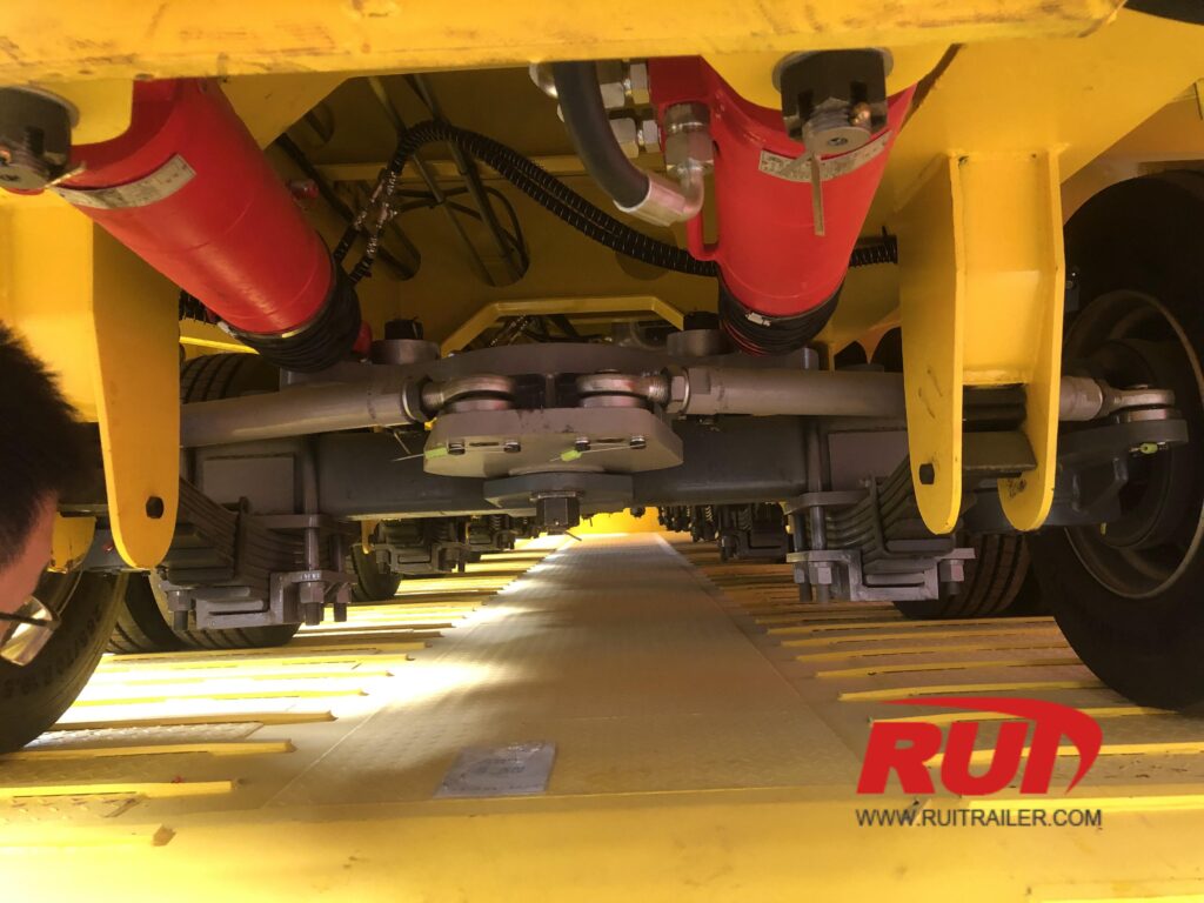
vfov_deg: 49.7
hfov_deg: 63.4
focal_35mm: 28
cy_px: 452
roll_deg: +1.9
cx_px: 602
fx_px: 974
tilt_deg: +3.8
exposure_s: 1/15
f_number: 1.8
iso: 100
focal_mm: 4
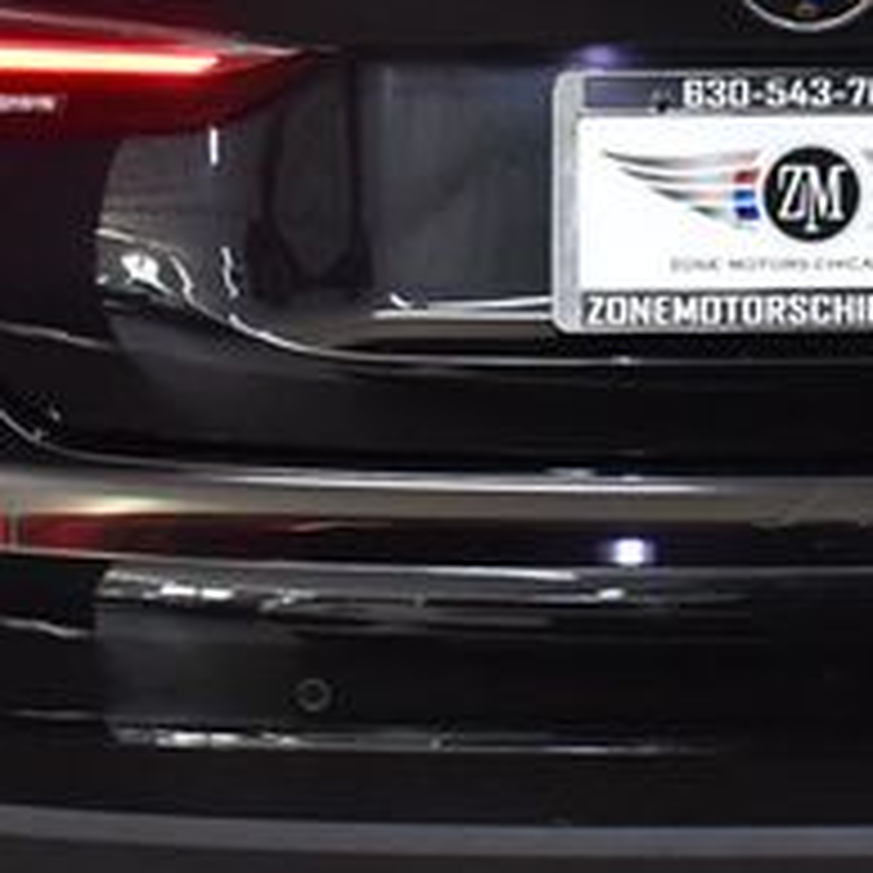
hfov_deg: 16.9
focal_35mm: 101
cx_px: 824
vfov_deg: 17.1
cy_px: 202
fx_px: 2882
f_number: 3.5
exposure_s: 1/125
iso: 1250
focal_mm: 18
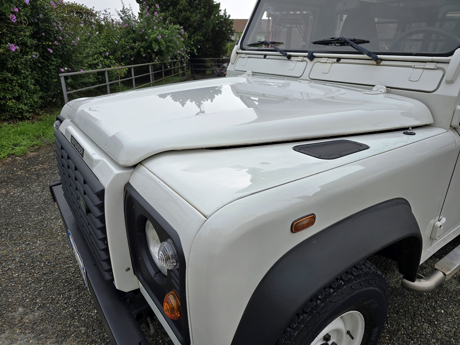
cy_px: 172
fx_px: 306
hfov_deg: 73.9
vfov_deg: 58.9
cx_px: 230
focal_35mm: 23
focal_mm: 6.3
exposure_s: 1/313
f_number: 1.7
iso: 12
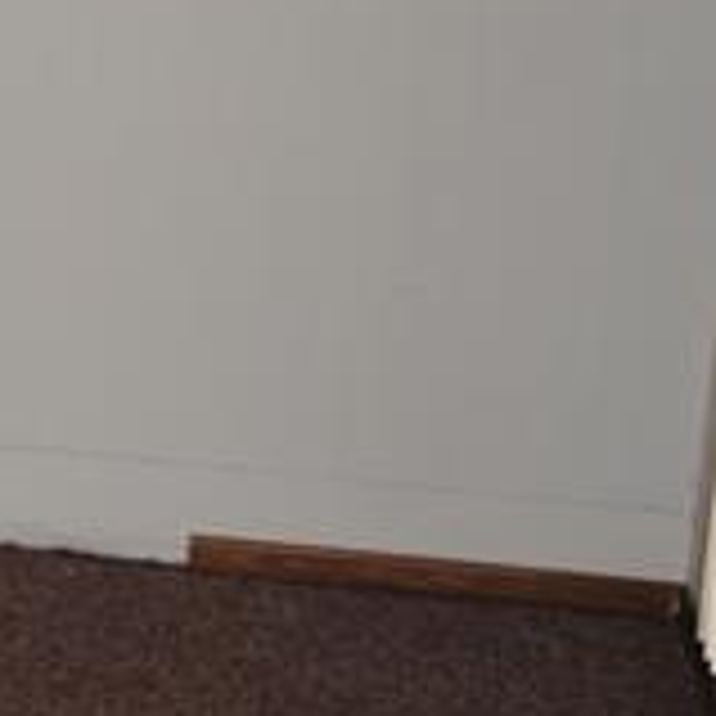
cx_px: -1049
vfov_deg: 11.8
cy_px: 335
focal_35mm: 148
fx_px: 3463
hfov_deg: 10.2
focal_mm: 18
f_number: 3.5
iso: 200
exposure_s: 1/60
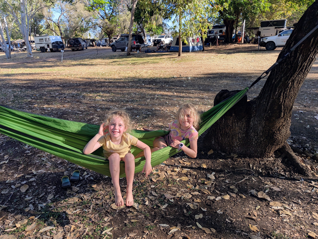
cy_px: 120
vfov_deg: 56.8
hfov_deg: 71.6
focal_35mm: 24
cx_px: 159
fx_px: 220
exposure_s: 1/488
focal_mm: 4.53
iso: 29
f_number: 1.7
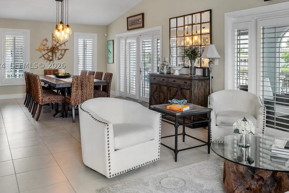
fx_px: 257
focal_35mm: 32
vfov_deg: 40.6
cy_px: 65
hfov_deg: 58.7
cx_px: 155
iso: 100
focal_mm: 16
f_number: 8
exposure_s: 1/4
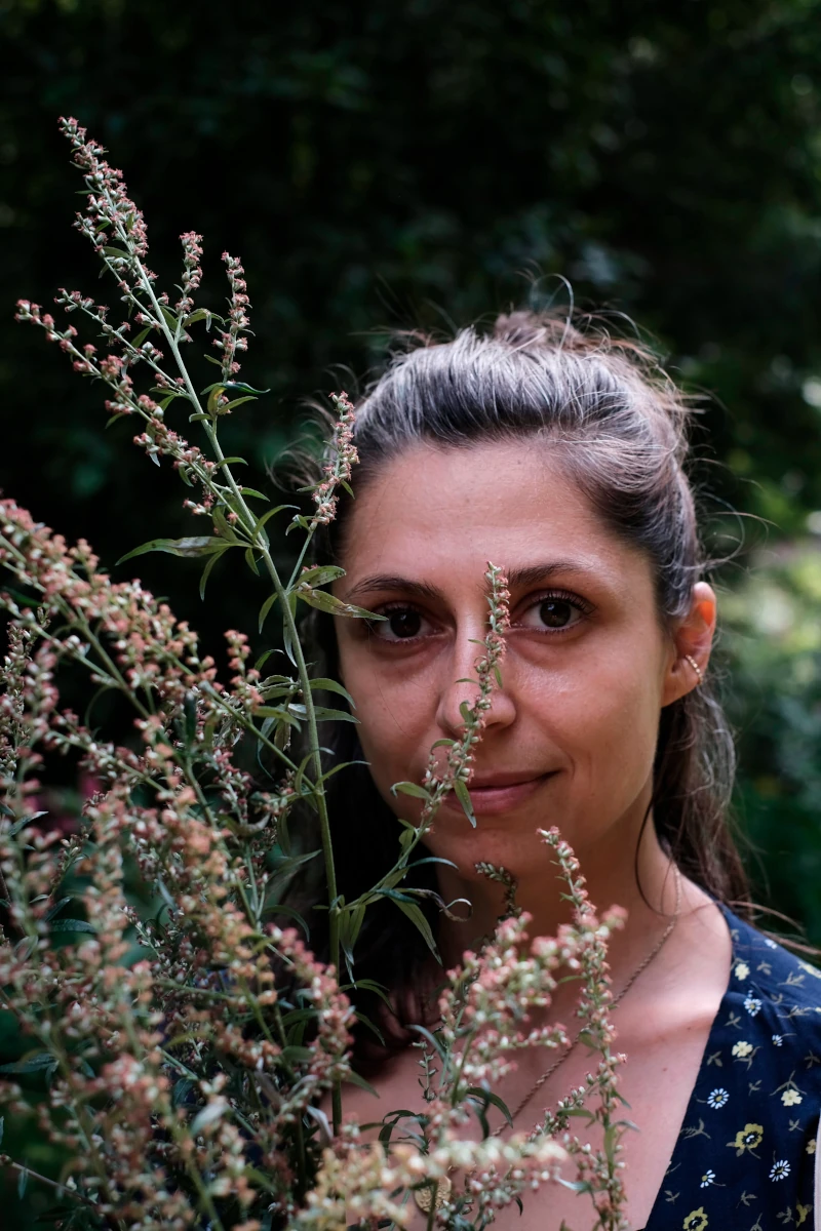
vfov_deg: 37.5
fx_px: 1813
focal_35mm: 53
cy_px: 616
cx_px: 410
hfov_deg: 25.5
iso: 250
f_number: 4
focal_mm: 35
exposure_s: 1/320
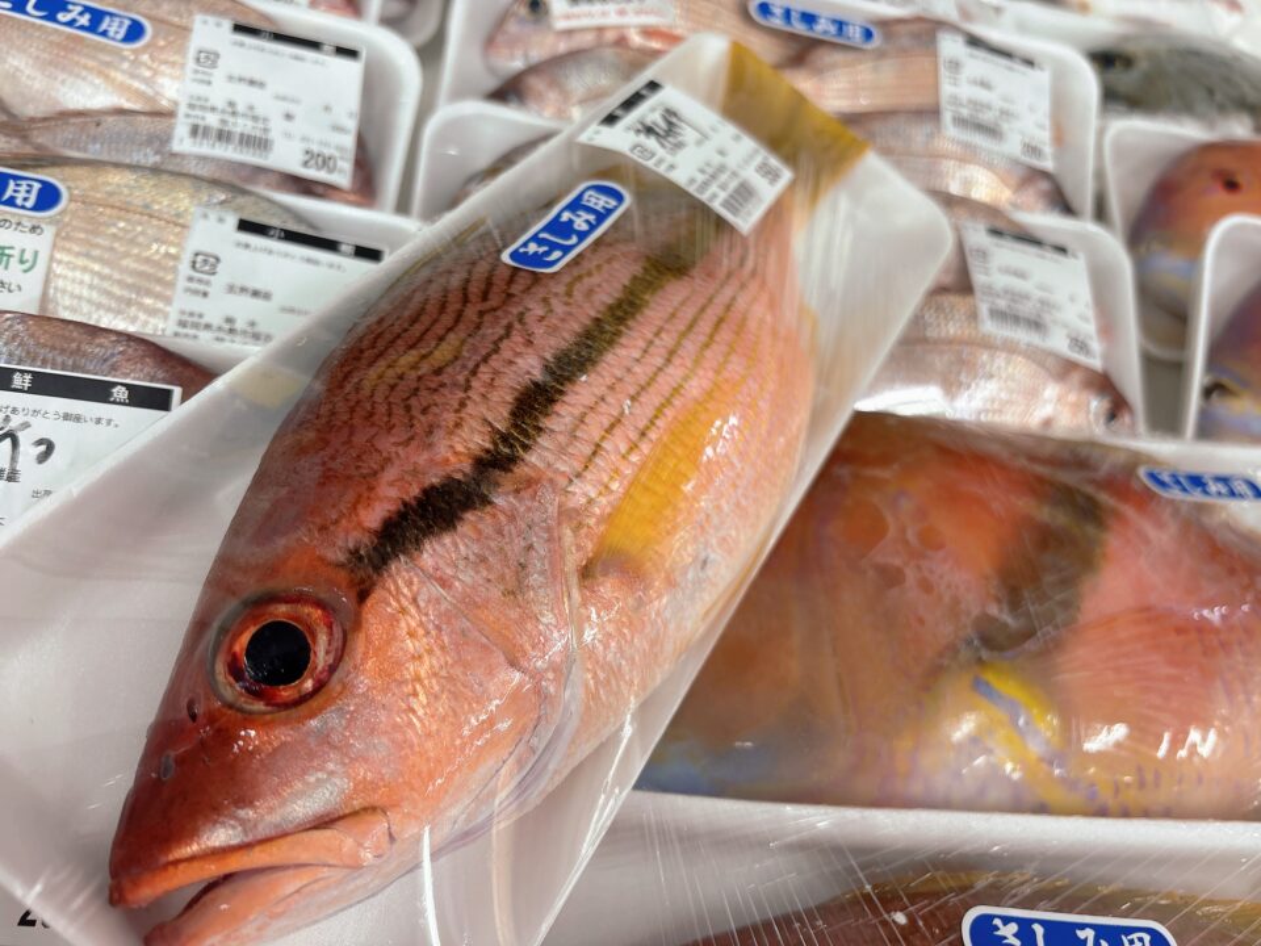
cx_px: 630
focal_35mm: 26
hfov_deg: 67.3
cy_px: 473
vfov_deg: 53.1
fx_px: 947
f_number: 1.6
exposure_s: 1/60
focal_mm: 5.96
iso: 100
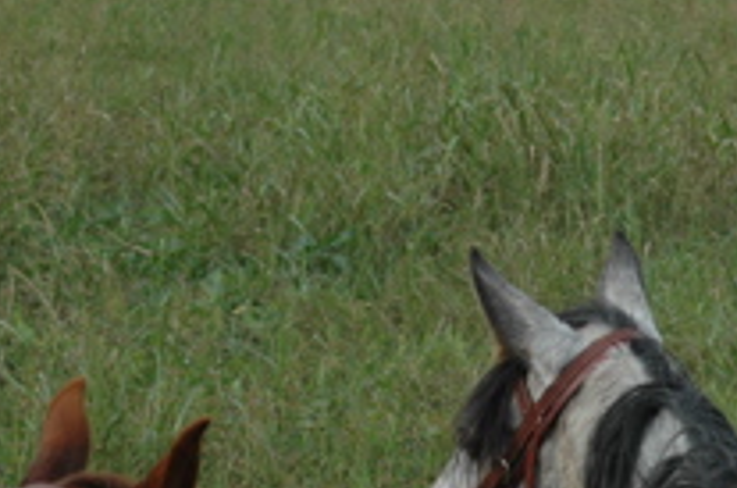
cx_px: 1111
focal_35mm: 325
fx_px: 6638
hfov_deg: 6.3
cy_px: 419
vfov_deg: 4.2
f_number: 8
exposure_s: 1/250
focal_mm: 70
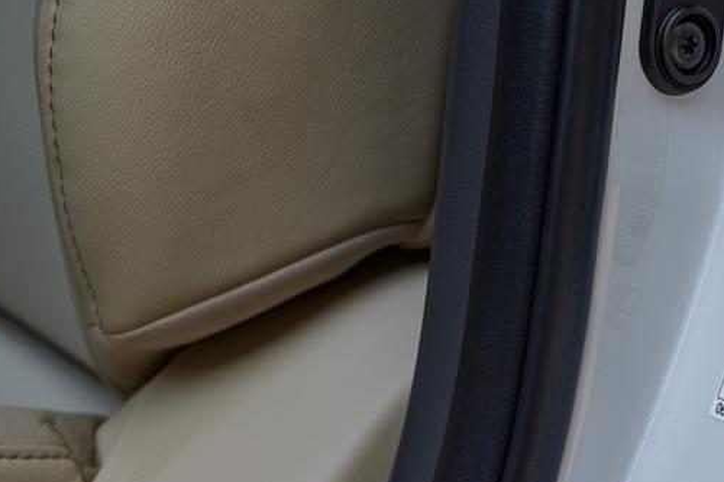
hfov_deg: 22.7
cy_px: 395
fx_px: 1729
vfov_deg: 15.8
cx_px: 724
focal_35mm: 86
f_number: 5.6
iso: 200
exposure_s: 1/500
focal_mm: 42
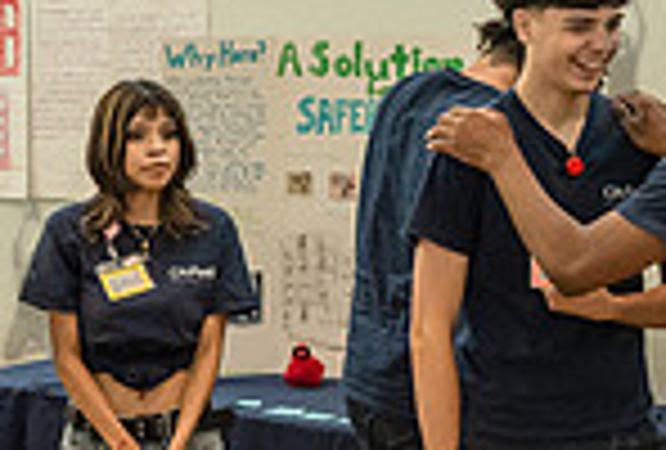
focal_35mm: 103
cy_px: 228
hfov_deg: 19.5
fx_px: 1913
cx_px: 132
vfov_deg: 13.4
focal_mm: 24
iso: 2500
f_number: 4
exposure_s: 1/400
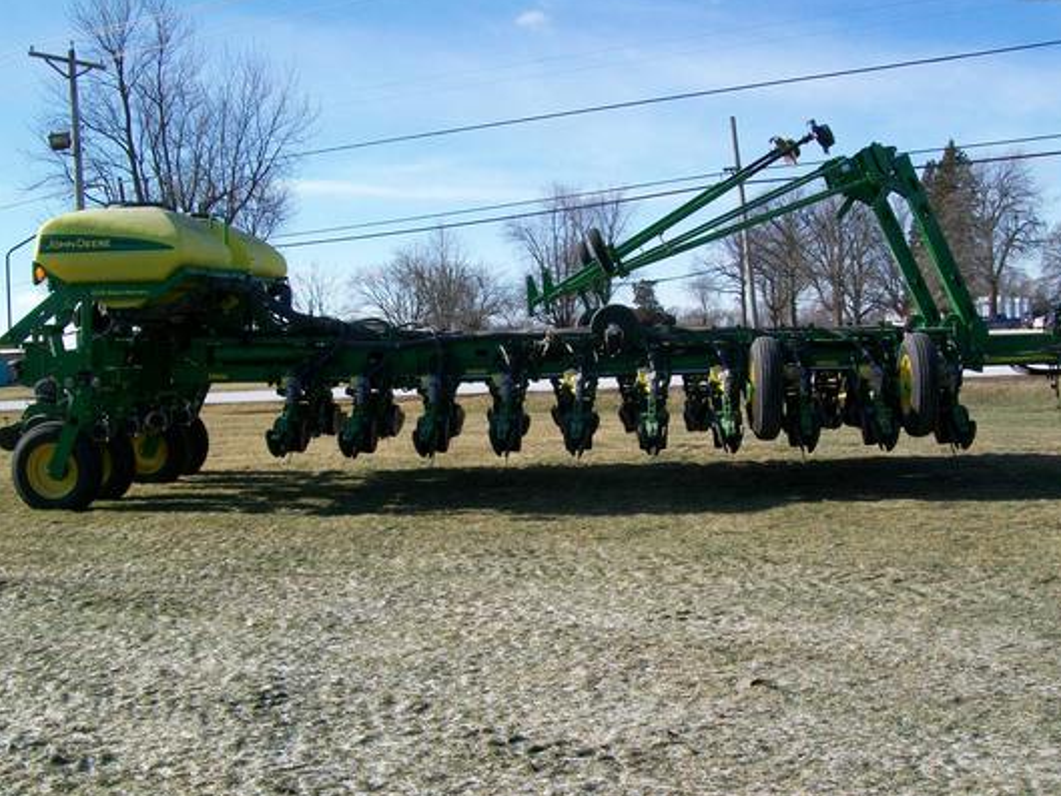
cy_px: 397
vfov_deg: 38.7
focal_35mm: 37
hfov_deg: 50.1
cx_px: 544
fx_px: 1134
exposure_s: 1/320
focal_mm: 6
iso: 64
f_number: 4.8
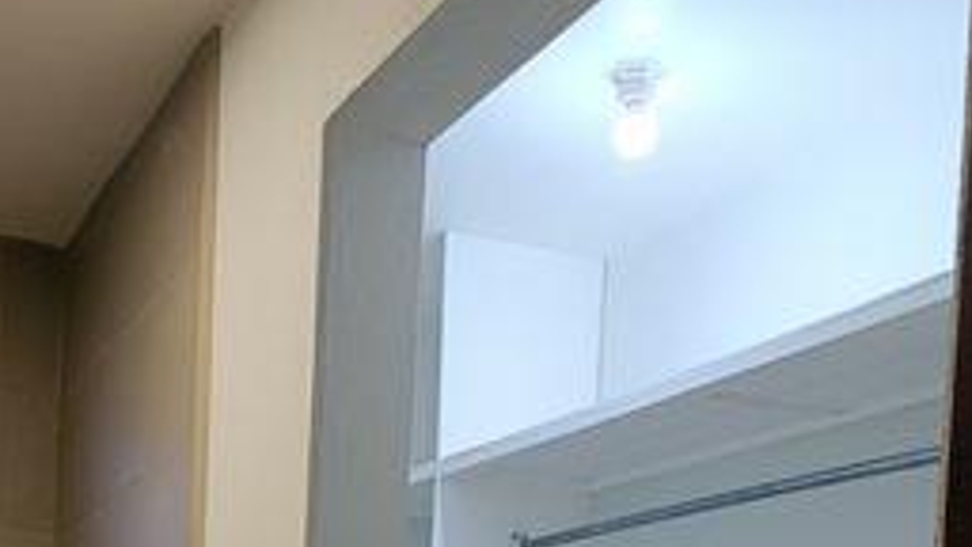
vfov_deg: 20.7
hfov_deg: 41.2
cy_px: 828
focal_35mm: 49
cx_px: 281
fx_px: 1263
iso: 671
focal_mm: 6.11
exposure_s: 1/60
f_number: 1.65
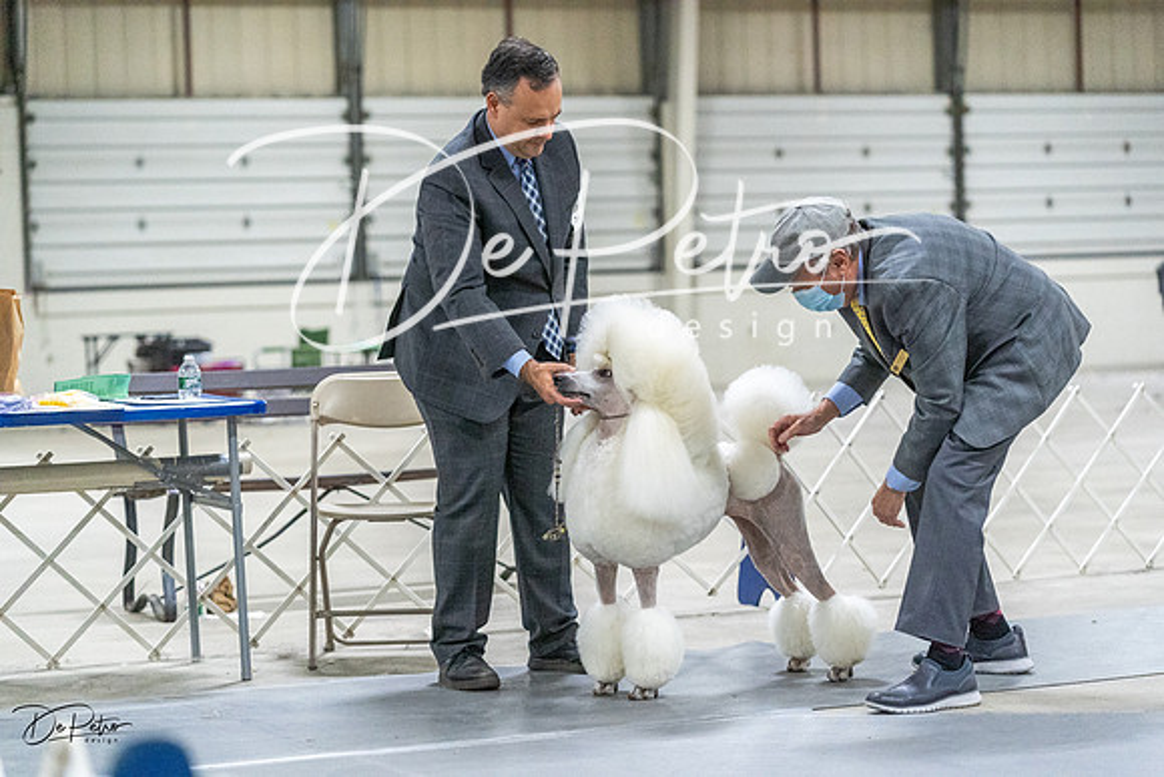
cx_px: 582
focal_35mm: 96
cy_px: 388
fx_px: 3105
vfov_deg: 14.3
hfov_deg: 21.2
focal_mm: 96
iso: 6400
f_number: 3.2
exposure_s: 1/400
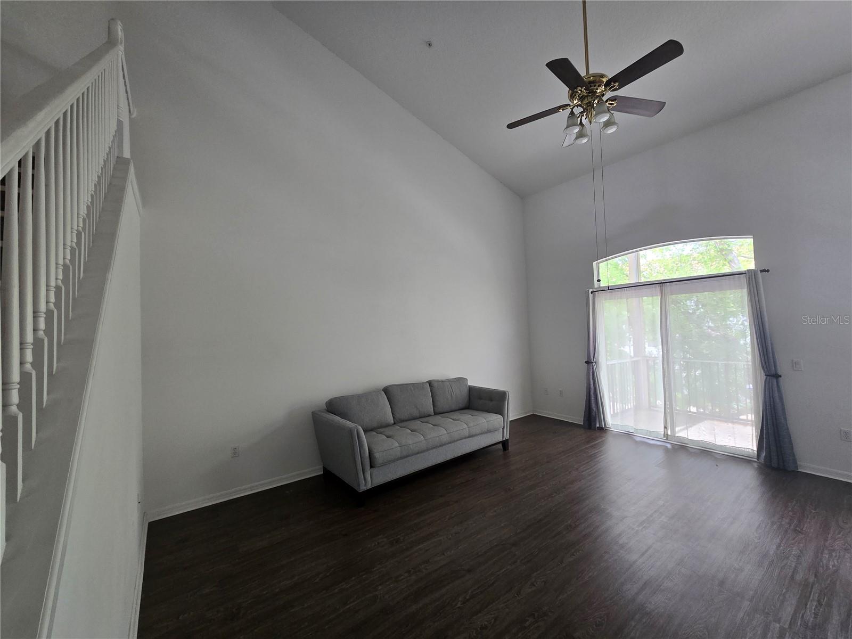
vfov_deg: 89.9
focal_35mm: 13
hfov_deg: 106.2
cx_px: 426
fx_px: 320
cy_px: 320
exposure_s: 1/60
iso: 160
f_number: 2.2
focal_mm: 2.2
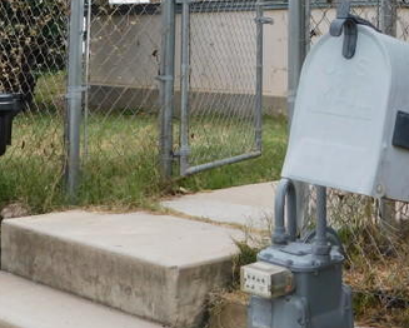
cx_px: 211
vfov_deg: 17.3
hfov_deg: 22.2
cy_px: -30
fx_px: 1042
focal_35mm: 86
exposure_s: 1/500
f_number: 3.5
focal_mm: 6.3
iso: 125
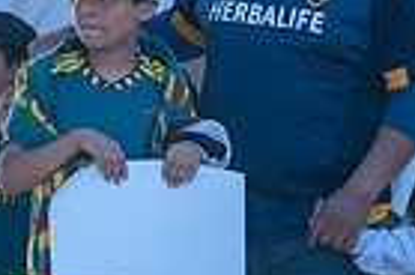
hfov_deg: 2.5
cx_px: 158
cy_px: 143
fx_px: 9615
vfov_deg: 1.6
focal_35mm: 836
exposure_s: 1/800
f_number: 2.8
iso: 200
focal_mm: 200
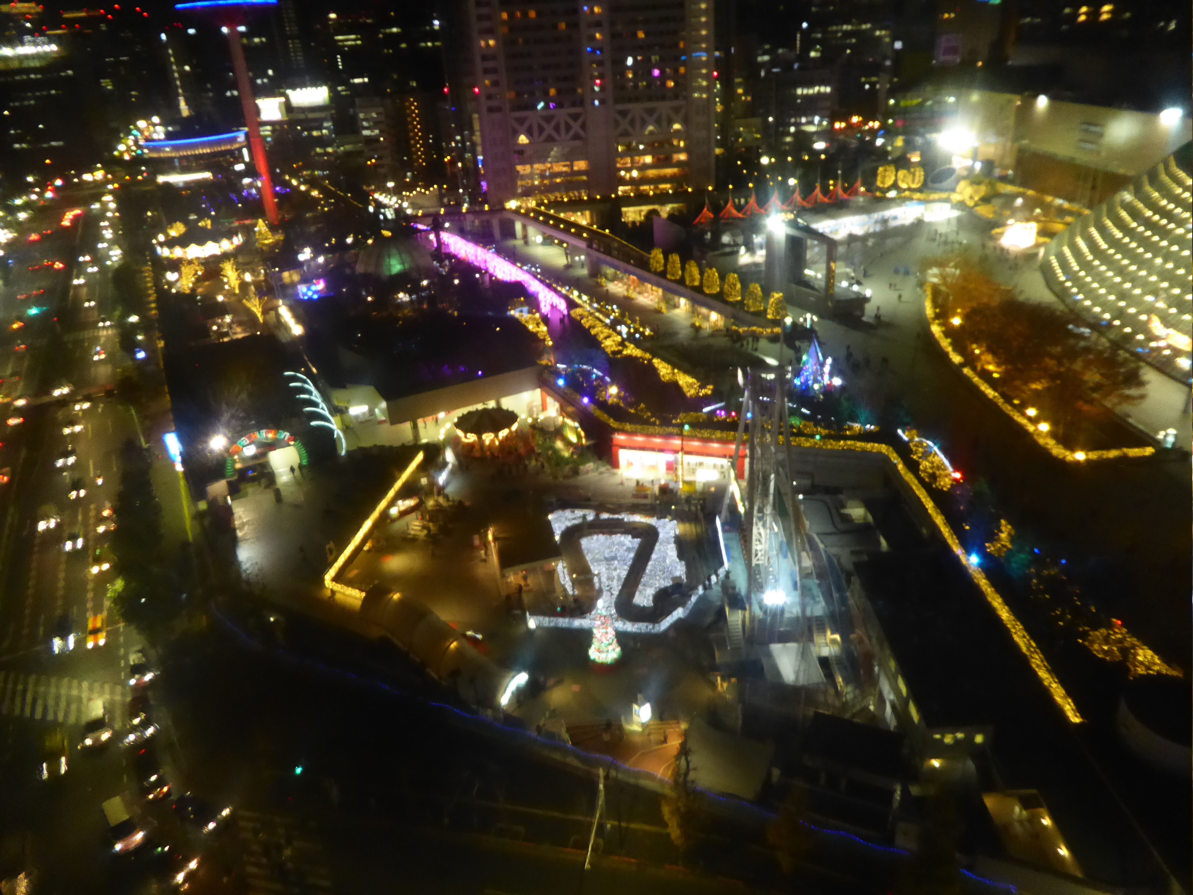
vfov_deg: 54.9
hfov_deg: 69.4
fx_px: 862
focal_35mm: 25
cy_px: 448
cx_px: 596
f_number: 3.3
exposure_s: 1/6
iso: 800
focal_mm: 4.3
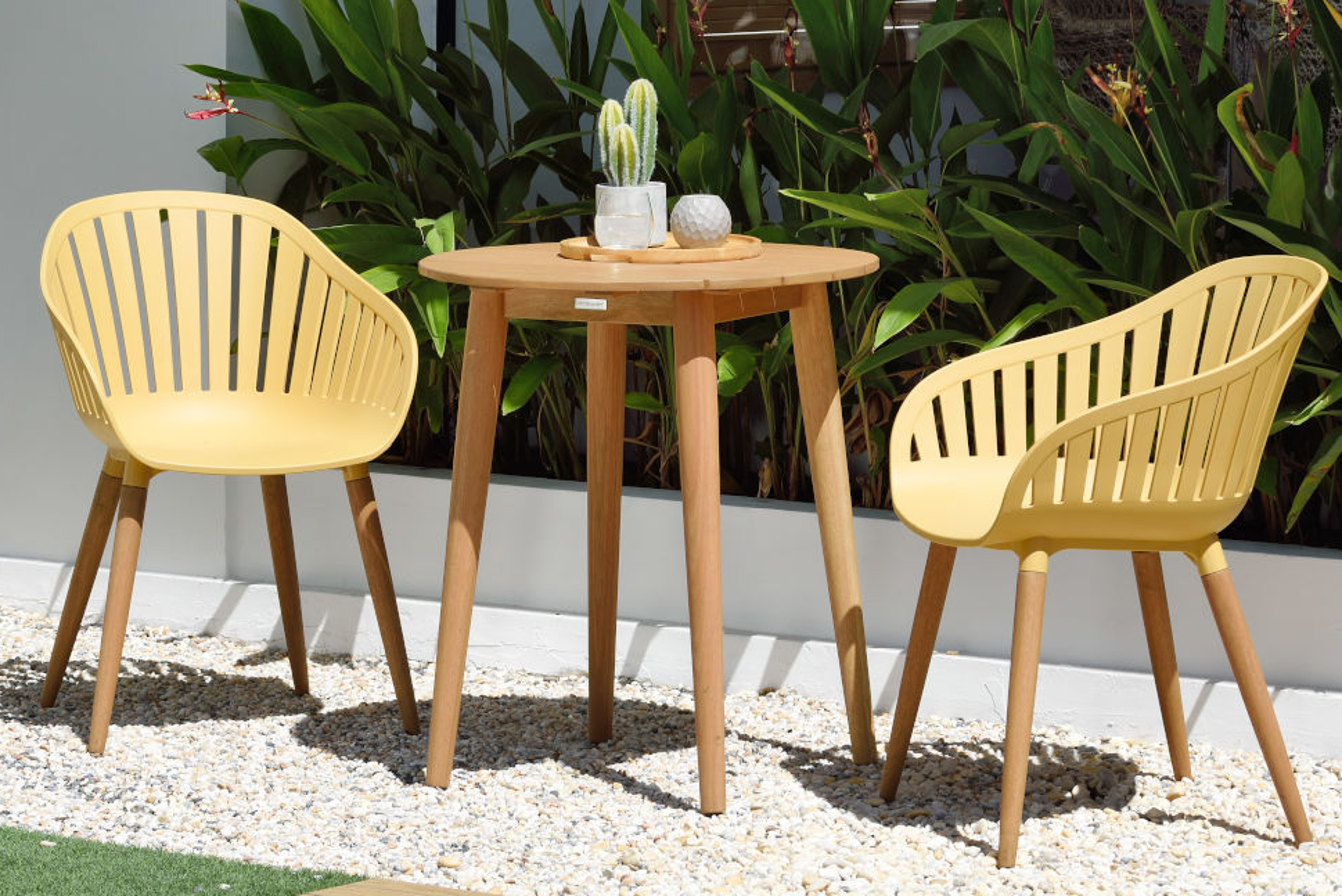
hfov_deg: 15.8
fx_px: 4848
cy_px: 364
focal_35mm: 130
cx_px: 647
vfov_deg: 10.6
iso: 200
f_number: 14
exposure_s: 1/320
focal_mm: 105
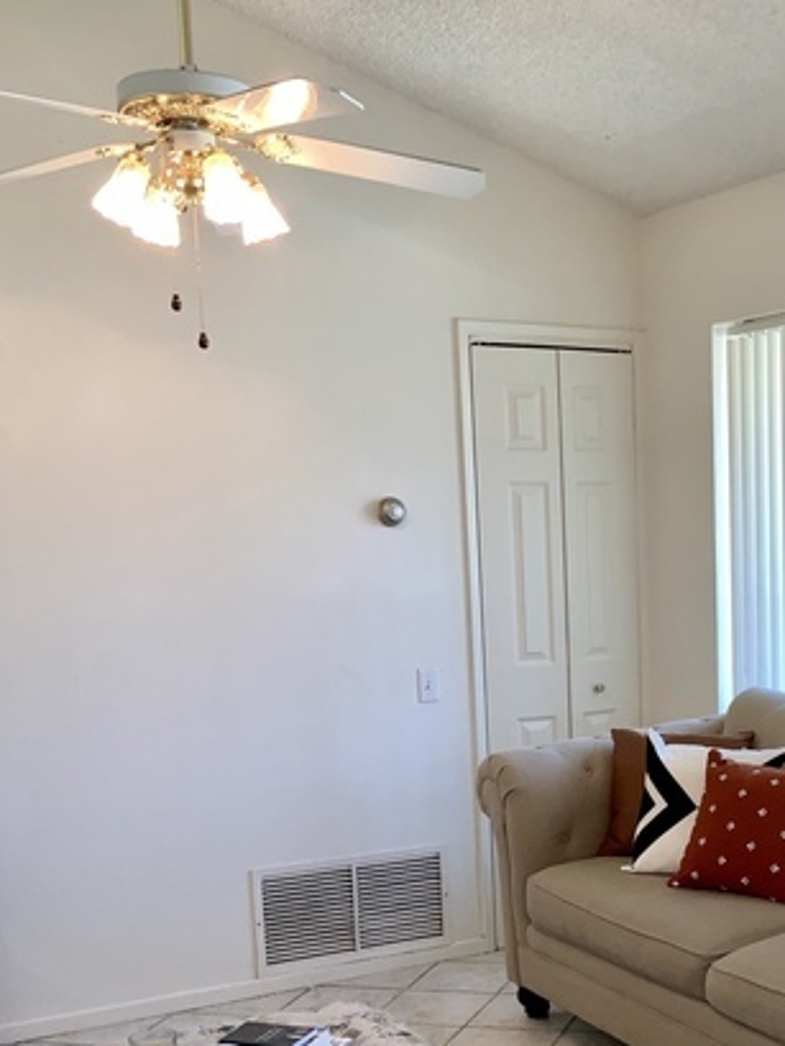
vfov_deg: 36.6
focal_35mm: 51
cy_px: 785
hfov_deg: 27.7
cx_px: 688
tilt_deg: -10.4
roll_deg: +1.6
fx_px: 1541
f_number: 1.8
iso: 40
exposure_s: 1/60
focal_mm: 3
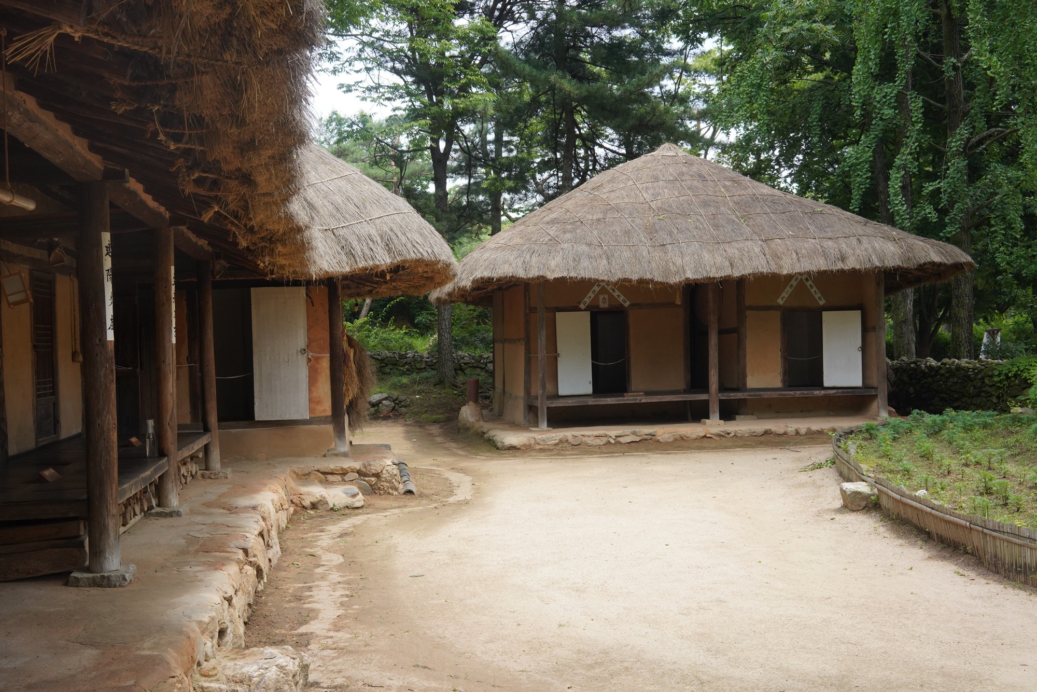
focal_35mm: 35
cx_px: 518
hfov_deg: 54.4
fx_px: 1008
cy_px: 346
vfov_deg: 37.9
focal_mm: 35
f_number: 13
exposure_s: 1/200
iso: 800
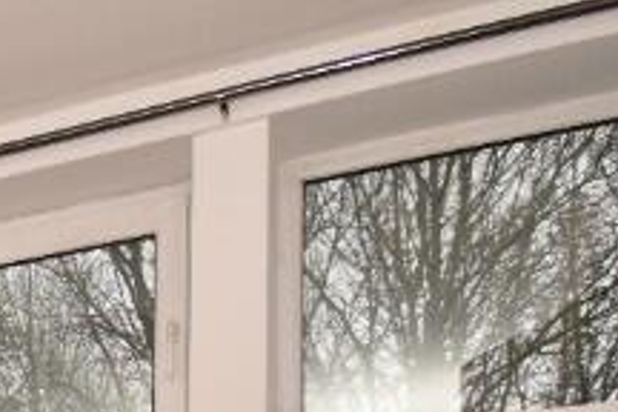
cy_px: 863
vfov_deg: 15.0
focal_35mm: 71
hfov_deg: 21.3
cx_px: -426
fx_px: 1219
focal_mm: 10
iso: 100
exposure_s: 1/60
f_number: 4.5
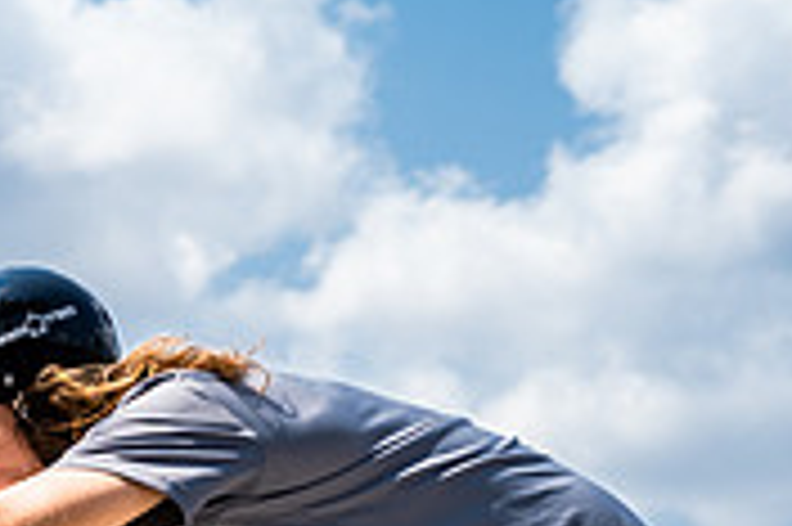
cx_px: -374
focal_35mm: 165
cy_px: 861
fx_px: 3627
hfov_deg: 11.9
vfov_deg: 8.1
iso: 64
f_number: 4.5
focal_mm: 50
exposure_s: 1/500
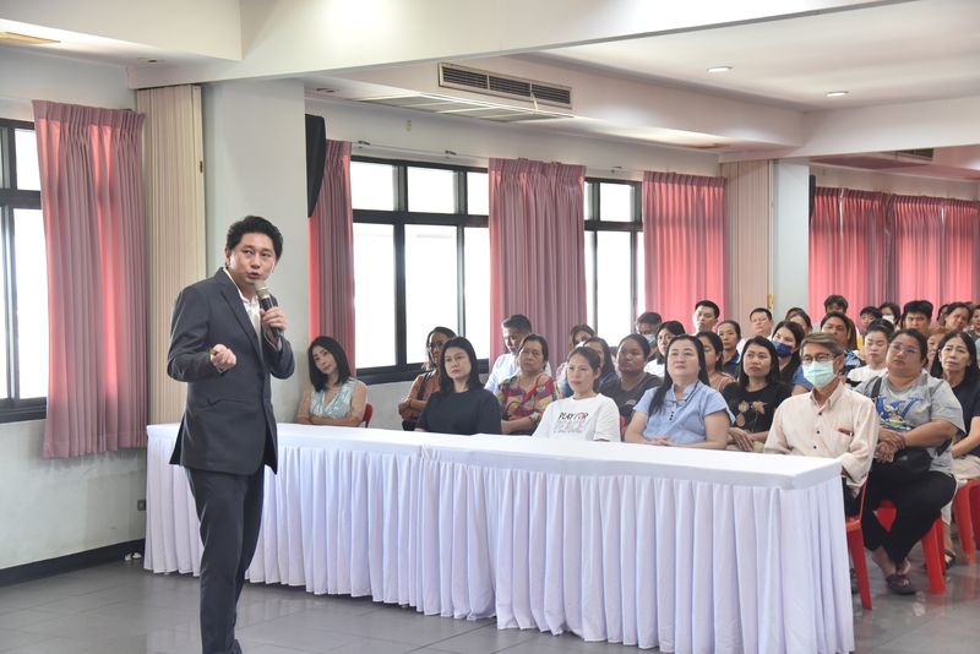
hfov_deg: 36.2
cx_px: 490
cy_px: 327
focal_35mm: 55
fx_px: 1498
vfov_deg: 24.6
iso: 1600
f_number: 4
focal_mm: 55
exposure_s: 1/50
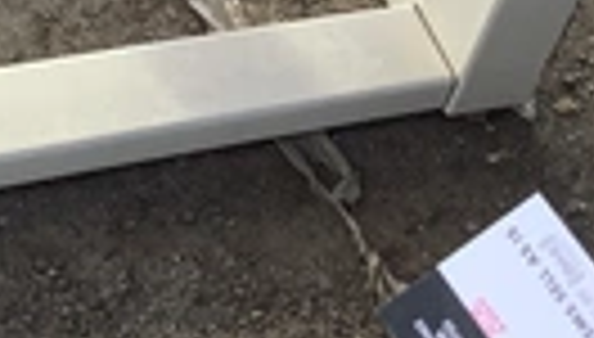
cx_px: 117
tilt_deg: -37.7
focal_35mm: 102
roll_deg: -11.3
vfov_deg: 11.1
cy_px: -275
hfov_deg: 20.7
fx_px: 1610
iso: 25
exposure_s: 1/741
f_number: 2.4
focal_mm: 3.3
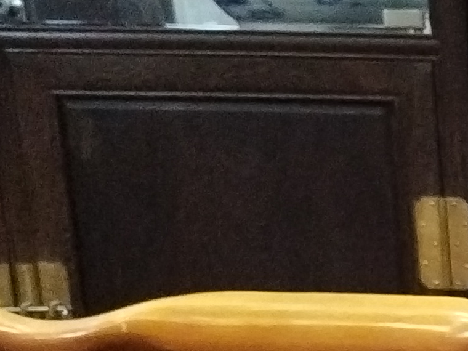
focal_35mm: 121
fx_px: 1636
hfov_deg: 13.1
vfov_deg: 11.3
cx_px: 1057
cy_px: 655
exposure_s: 1/20
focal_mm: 5.52
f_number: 1.9
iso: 1061
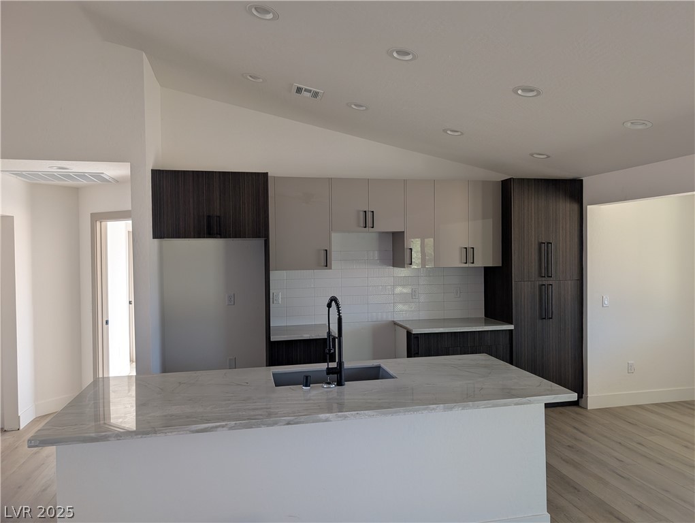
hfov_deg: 71.5
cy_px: 262
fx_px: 482
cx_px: 348
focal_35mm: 24
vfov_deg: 56.9
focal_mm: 6.9
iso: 65
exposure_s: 1/127
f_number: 1.68
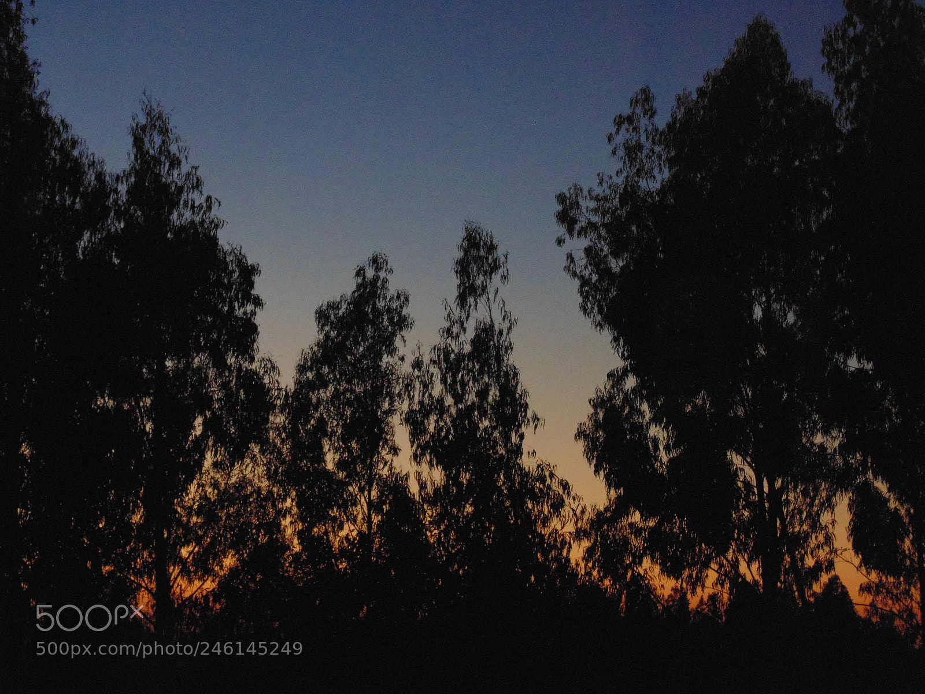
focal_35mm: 119
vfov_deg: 12.5
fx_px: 3180
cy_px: 347
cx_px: 462
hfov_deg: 16.6
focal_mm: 21.3
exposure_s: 1/25
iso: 400
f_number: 4.8
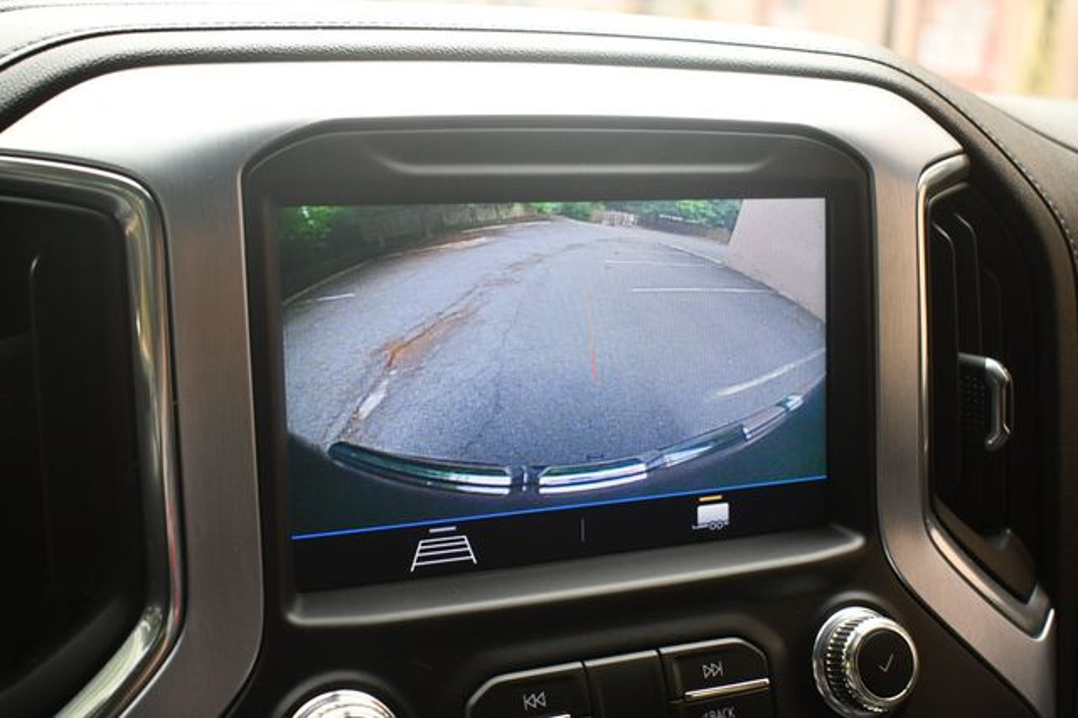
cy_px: 359
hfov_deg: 45.5
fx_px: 1287
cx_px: 539
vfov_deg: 31.2
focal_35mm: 43
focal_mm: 29
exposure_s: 1/250
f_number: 4.2
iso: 560
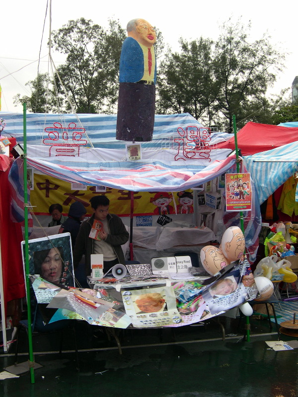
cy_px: 198
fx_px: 436
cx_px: 149
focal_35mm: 38
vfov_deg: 49.0
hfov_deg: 37.7
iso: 100
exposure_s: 1/70.8
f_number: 2.8
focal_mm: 8
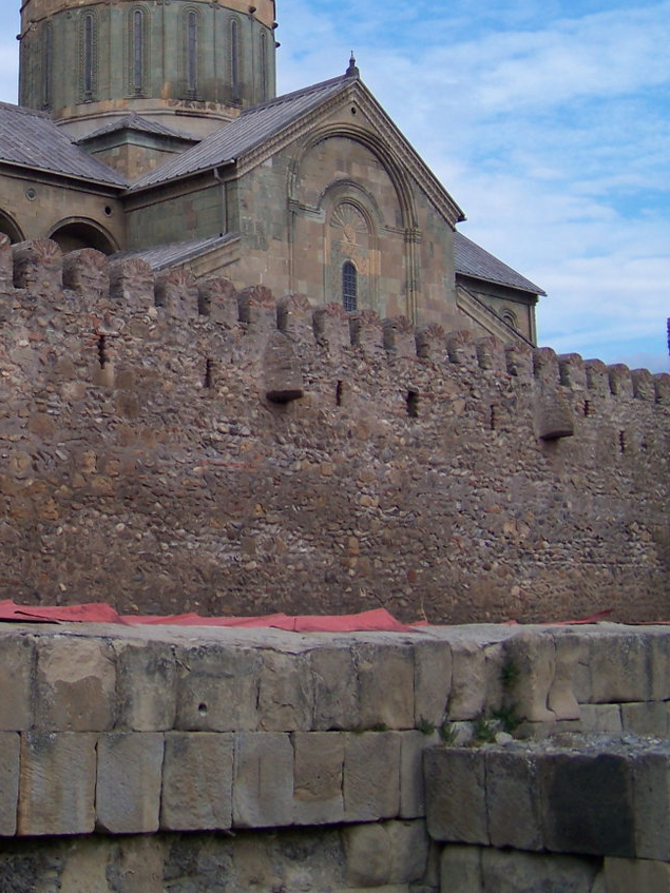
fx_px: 1755
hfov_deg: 21.0
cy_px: 241
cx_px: 38
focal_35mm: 68
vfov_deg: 28.2
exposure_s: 1/640
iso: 64
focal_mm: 5.85
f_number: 2.8
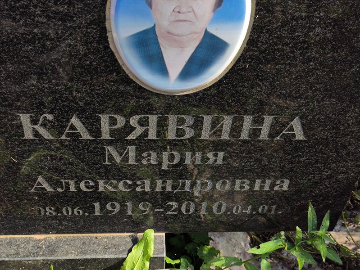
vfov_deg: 29.1
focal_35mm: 50
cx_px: 180
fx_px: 520
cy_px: 135
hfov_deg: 38.2
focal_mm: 4.71
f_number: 1.7
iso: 50
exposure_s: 1/705
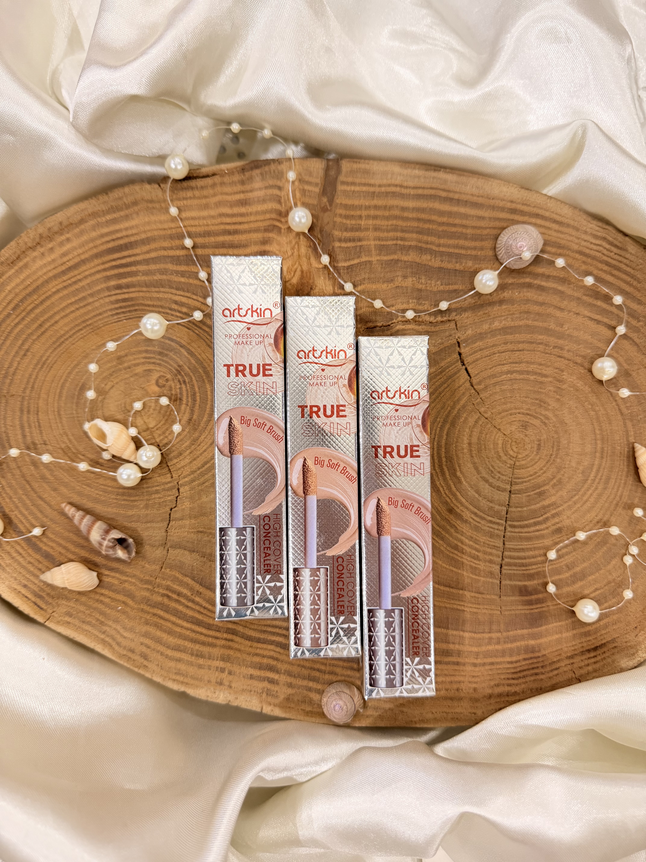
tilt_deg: -87.0
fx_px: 597
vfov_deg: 71.6
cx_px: 323
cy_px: 431
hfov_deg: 56.8
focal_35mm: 24
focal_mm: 6.76
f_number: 1.78
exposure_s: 1/50
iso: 500
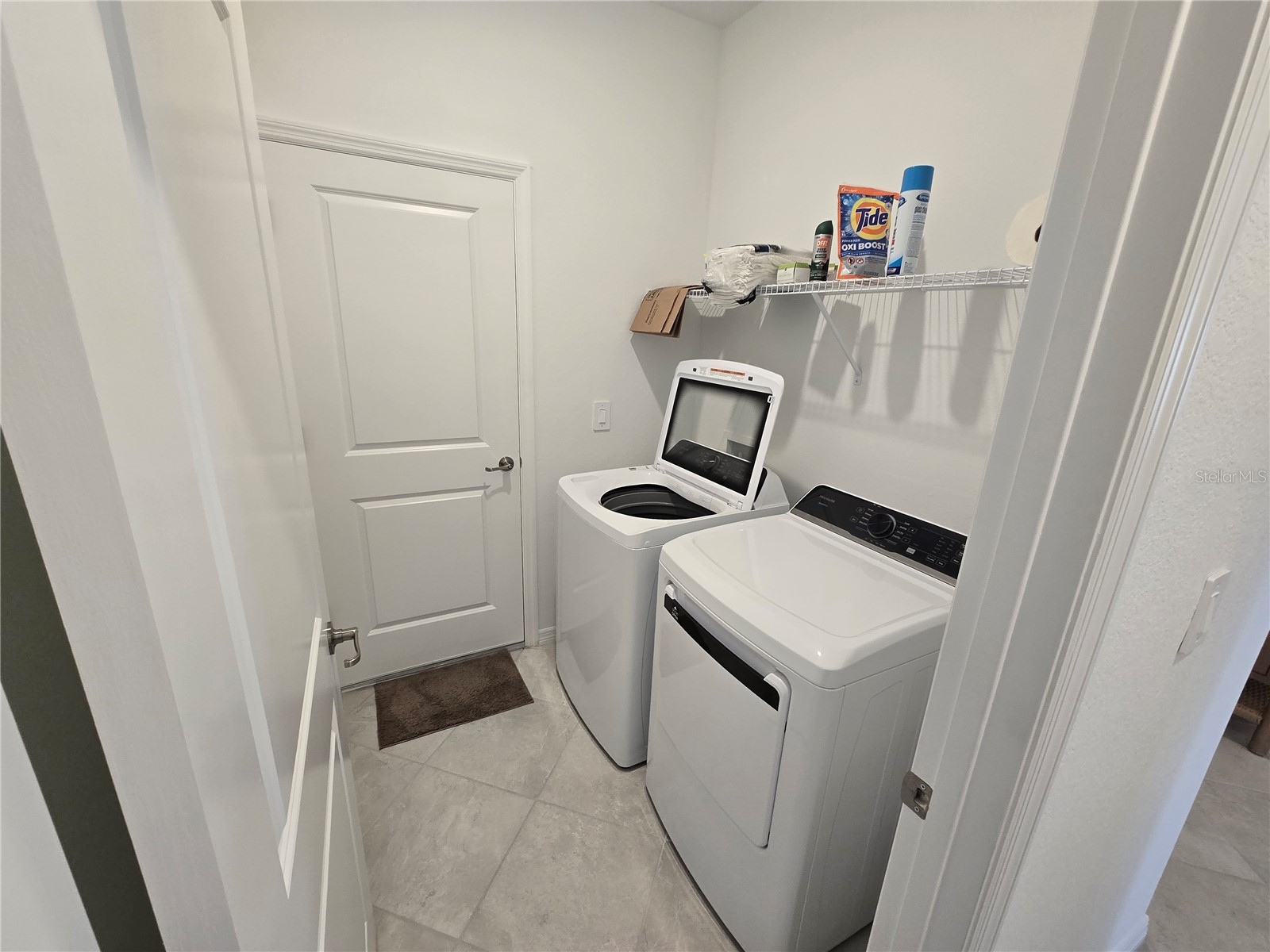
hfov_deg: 106.2
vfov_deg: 89.9
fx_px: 477
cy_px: 476
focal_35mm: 13
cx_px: 635
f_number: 2.2
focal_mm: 2.2
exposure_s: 1/60
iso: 160
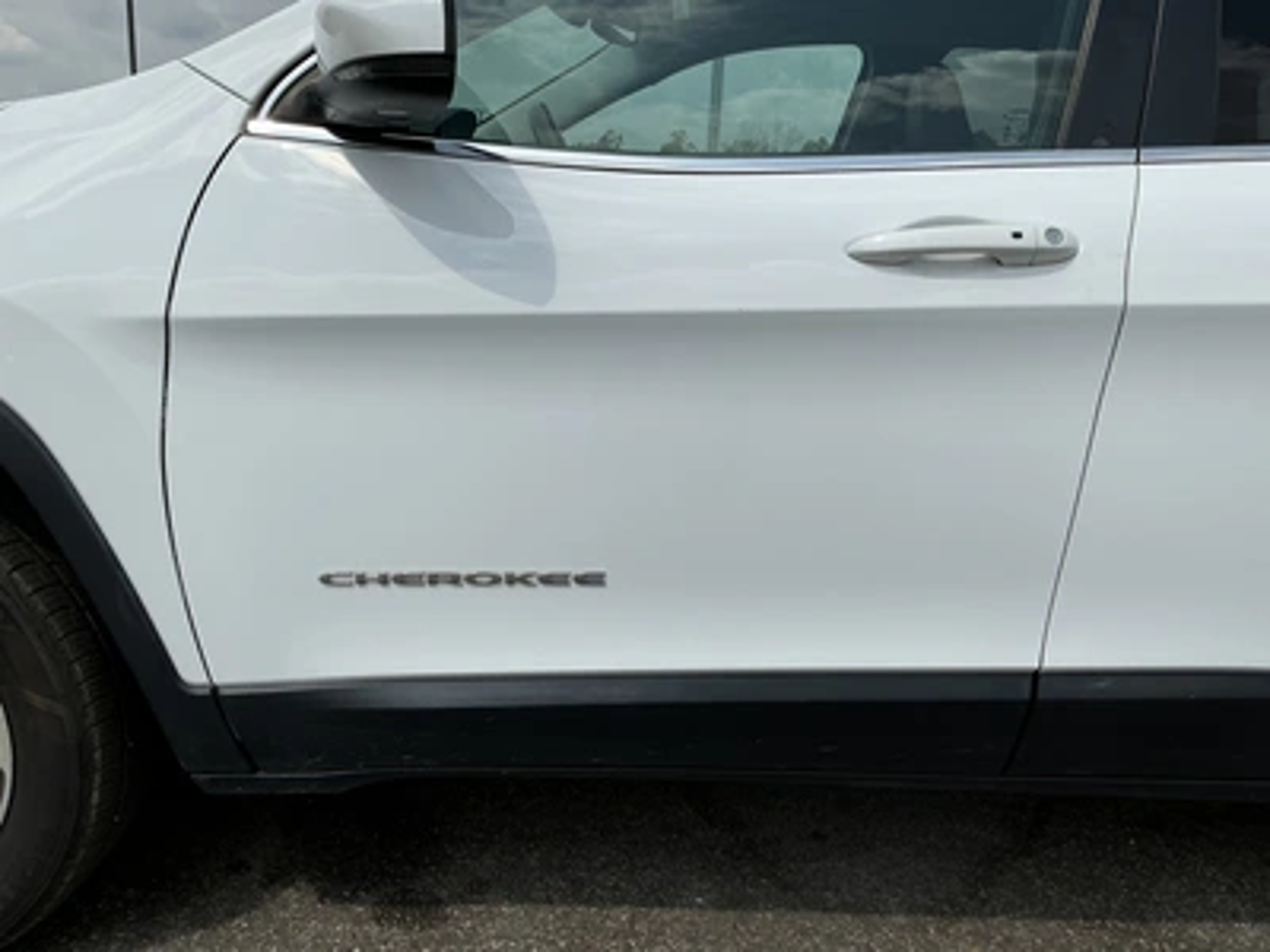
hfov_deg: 63.4
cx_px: 635
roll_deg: -3.9
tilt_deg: -13.3
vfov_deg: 49.7
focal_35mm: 28
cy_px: 476
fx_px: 1027
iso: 25
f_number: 1.8
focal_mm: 3
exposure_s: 1/4405
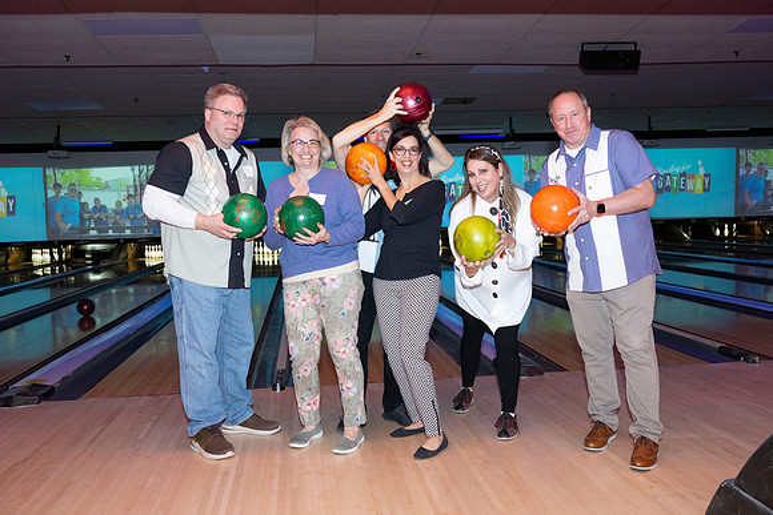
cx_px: 386
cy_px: 258
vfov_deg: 38.4
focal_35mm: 34
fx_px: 741
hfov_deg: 55.1
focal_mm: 34.5
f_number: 5.6
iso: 1600
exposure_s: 1/60
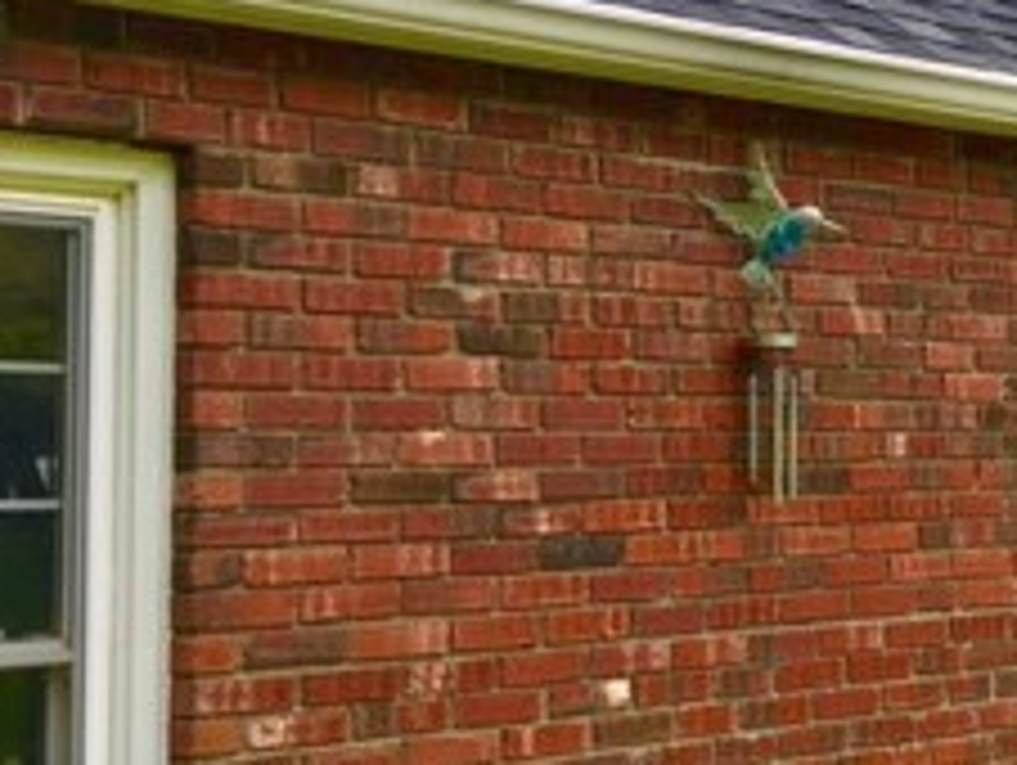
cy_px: 369
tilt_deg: +2.4
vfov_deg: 18.0
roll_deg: +0.3
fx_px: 2412
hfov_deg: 21.1
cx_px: 1408
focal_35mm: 82
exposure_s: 1/754
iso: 25
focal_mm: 4.15
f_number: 2.2
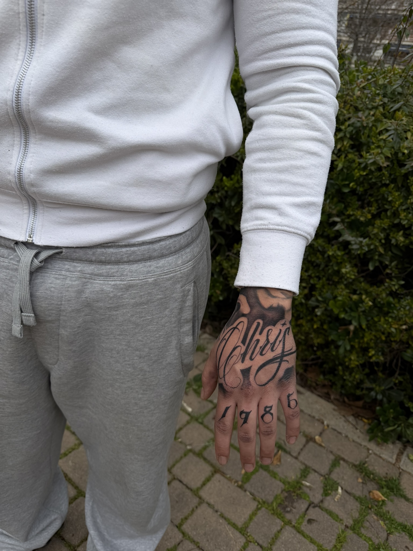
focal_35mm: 24
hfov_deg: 56.8
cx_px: 206
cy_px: 276
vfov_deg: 71.6
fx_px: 382
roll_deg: -8.4
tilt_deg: -26.9
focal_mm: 6.76
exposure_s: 1/1437
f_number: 1.78
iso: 80
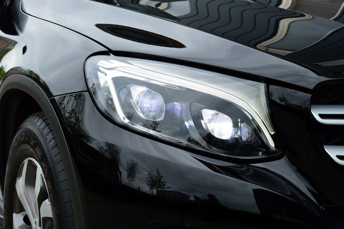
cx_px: 172
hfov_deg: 31.9
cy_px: 114
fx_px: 601
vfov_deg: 21.5
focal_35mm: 63
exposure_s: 1/200
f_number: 10
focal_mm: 42
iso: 400
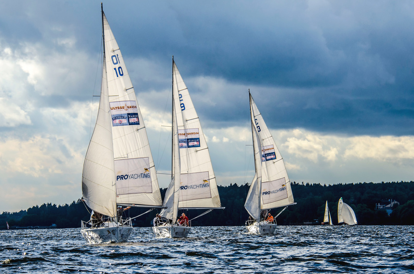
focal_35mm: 168
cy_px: 137
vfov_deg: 8.1
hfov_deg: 12.3
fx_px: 1928
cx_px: 207
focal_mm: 112
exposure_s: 1/500
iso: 320
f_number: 11
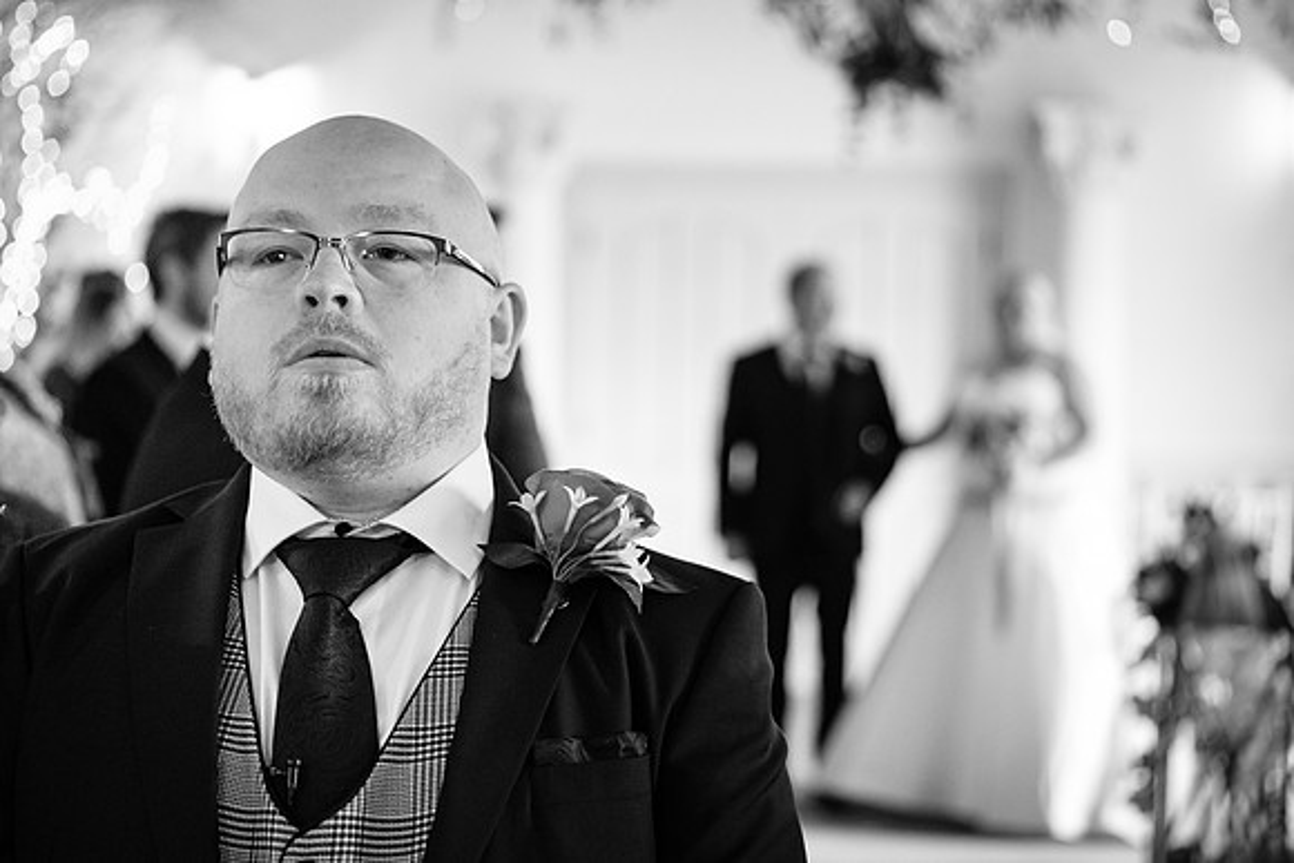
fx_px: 2953
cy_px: 424
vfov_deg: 16.6
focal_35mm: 82
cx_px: 676
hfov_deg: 24.7
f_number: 2
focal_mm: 50
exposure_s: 1/160
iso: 2000
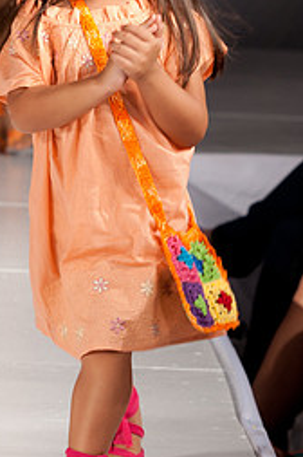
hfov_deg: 7.3
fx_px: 2367
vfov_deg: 11.0
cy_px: 173
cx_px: 99
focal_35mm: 187
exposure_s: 1/125
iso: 200
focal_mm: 105
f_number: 5
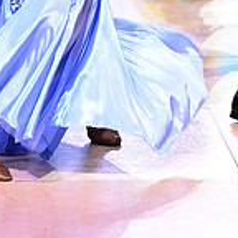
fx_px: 1867
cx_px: 60
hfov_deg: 7.3
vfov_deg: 7.2
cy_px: -140
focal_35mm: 240
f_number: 2.8
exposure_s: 1/400
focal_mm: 70
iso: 1600
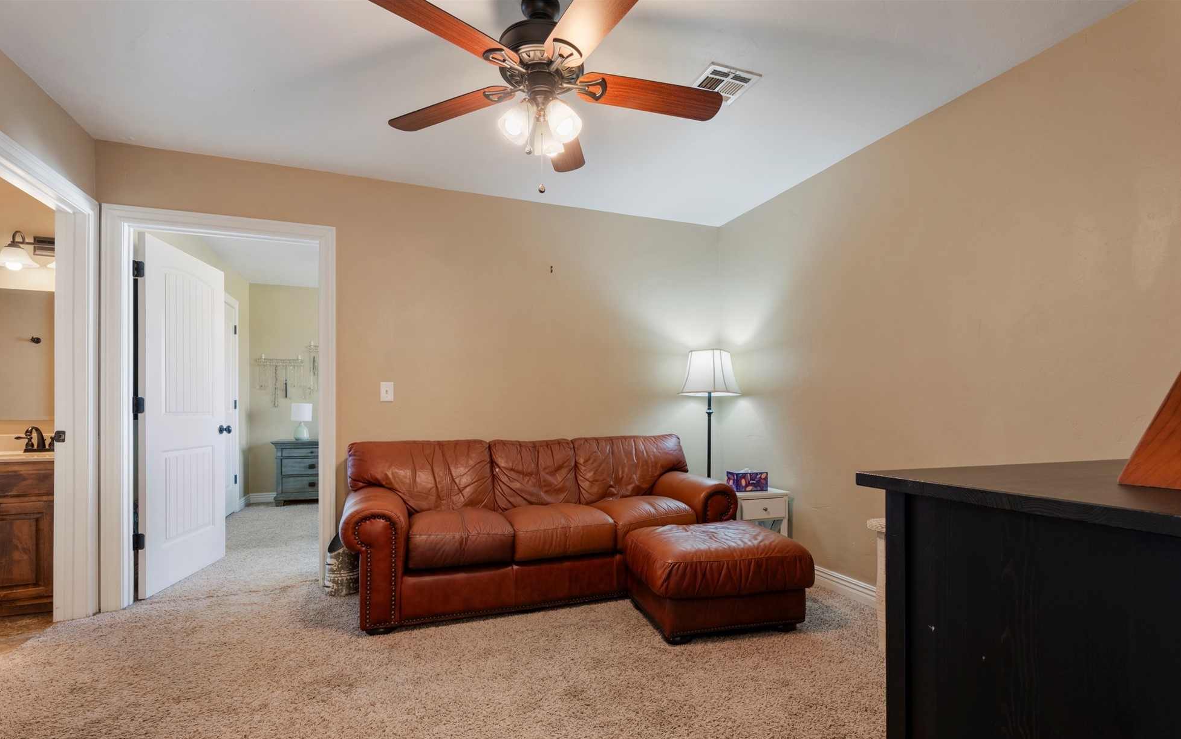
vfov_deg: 67.8
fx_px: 547
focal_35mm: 17
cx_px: 596
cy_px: 410
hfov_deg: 94.4
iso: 200
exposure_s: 1.3
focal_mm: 16
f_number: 9
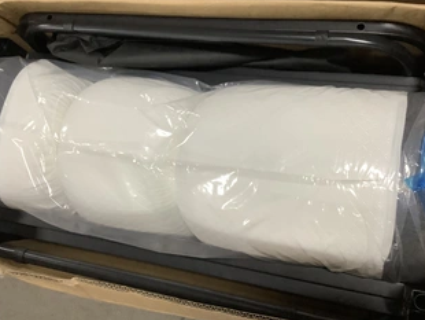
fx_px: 491
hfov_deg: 46.8
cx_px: 204
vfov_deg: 35.9
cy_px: 132
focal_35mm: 40
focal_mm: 3.3
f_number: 2.4
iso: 250
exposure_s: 1/60
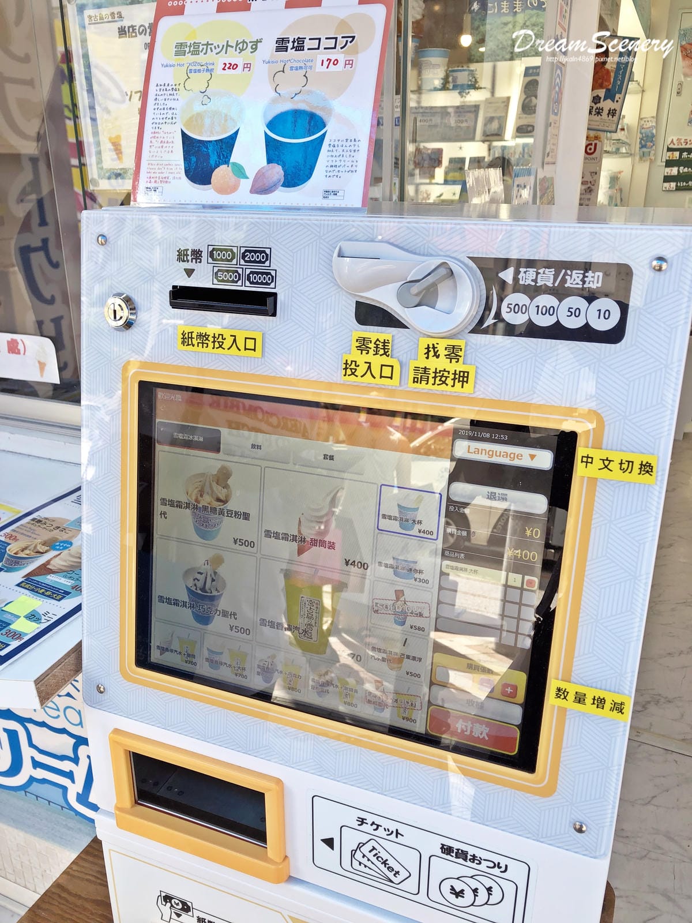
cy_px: 462
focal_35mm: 28
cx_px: 346
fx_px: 746
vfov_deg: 63.4
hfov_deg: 49.7
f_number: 1.8
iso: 25
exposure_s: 1/120
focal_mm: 3.99
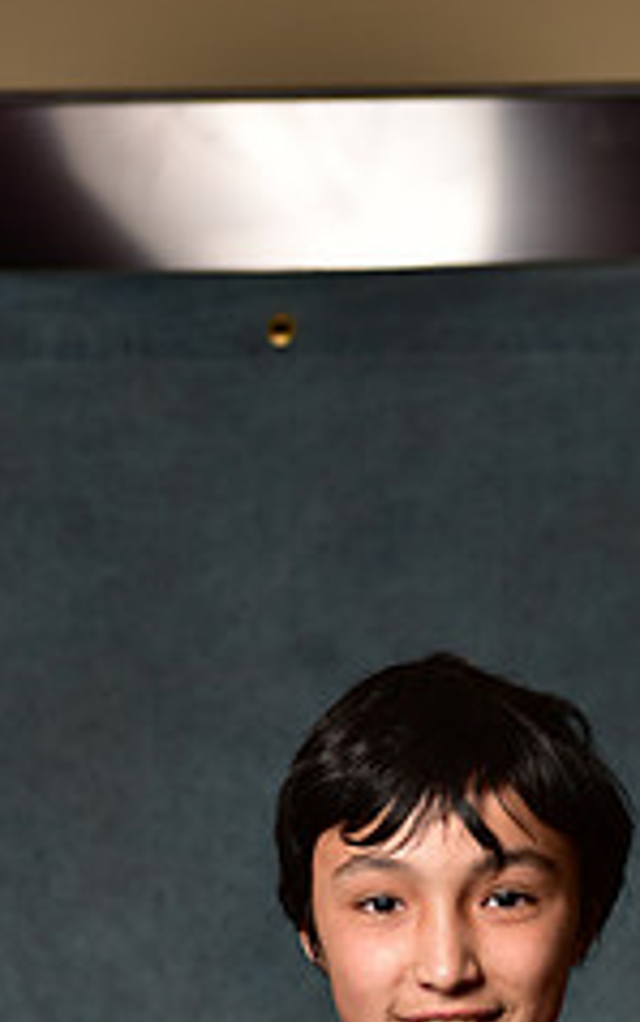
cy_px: 1215
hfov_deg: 7.5
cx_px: 475
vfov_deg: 11.8
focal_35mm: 174
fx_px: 4850
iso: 100
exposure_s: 1/200
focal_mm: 70
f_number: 5
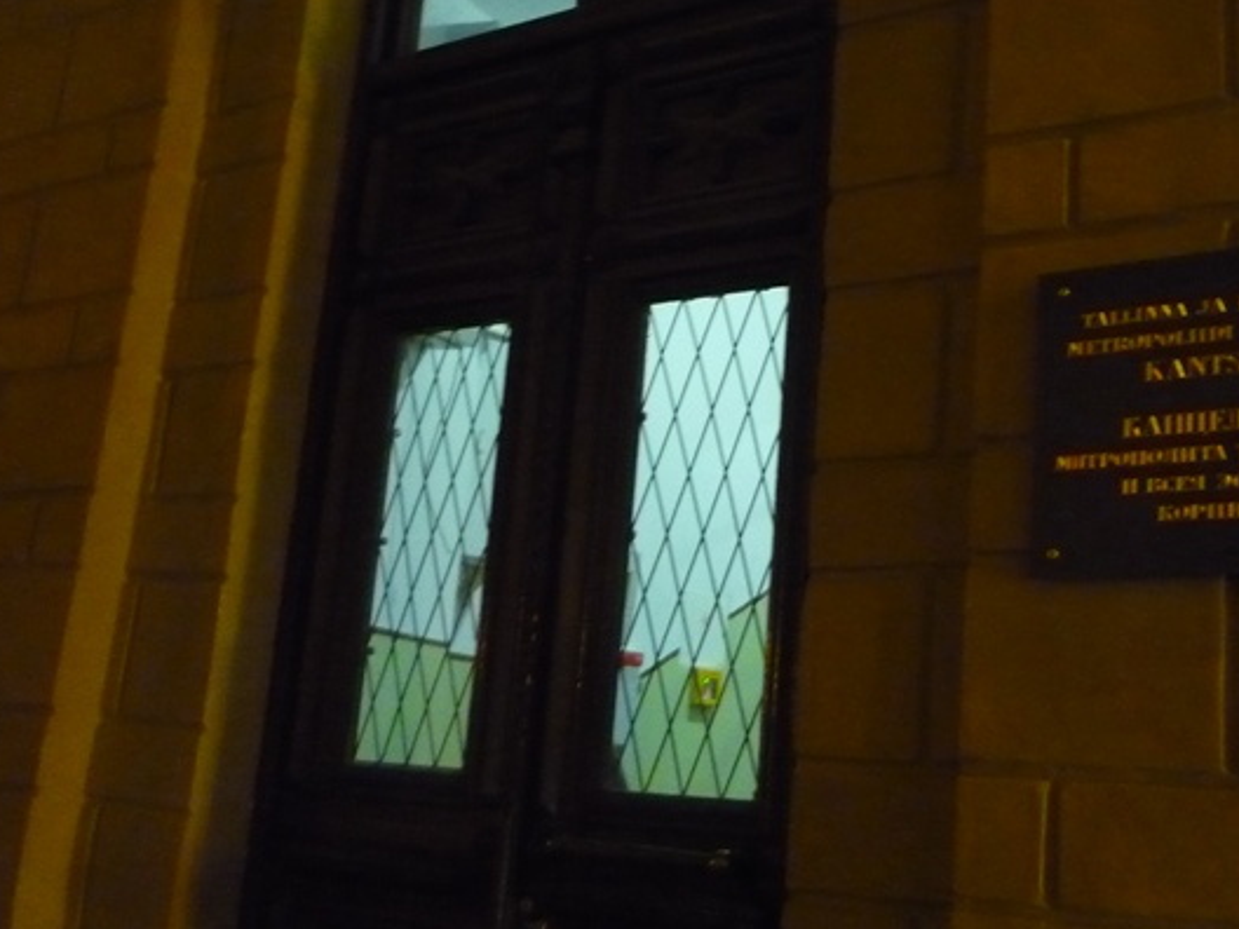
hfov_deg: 39.5
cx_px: 753
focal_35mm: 48
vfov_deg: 29.9
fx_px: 1718
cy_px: 258
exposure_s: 1/8
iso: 800
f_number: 2.8
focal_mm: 5.5
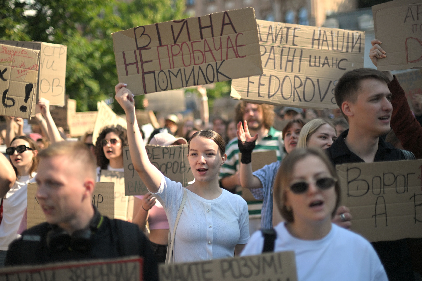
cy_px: 140
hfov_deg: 39.6
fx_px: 586
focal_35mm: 50
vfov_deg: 27.0
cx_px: 211
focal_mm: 50
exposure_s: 1/16000
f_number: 1.4
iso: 500
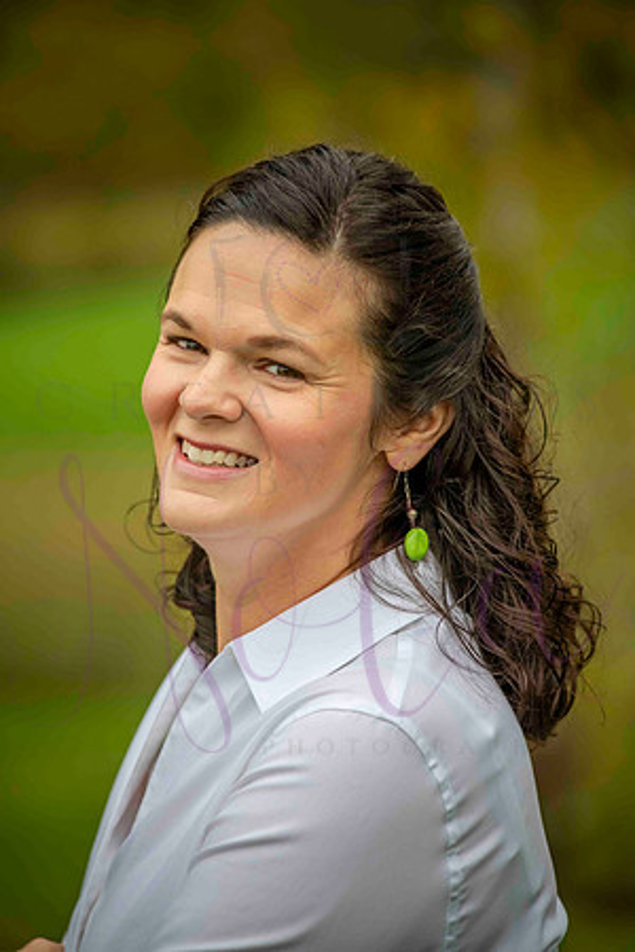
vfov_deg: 12.1
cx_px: 318
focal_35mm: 170
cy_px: 476
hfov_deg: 8.1
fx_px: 4498
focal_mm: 170
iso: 1000
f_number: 5.6
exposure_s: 1/800
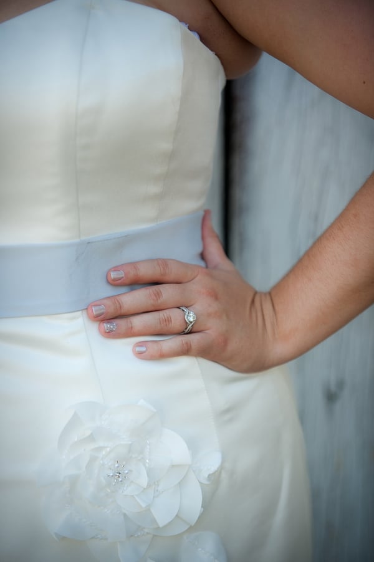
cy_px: 281
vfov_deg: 17.7
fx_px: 1810
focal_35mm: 116
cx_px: 187
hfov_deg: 11.8
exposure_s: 1/1000
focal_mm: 116
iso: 400
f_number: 3.5
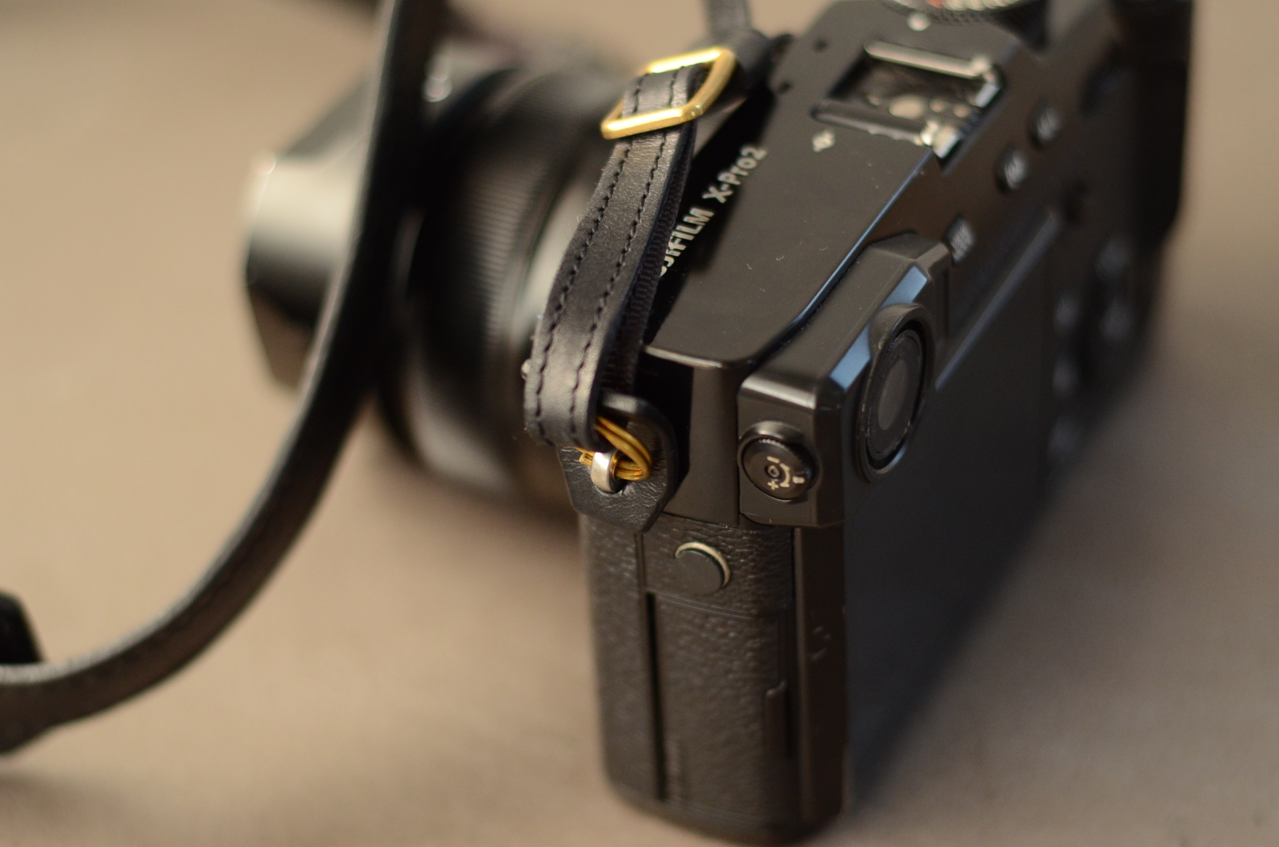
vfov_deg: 16.6
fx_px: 2907
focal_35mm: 82
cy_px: 437
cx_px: 613
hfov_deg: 24.8
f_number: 2.2
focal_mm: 50
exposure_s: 1/800
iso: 1000
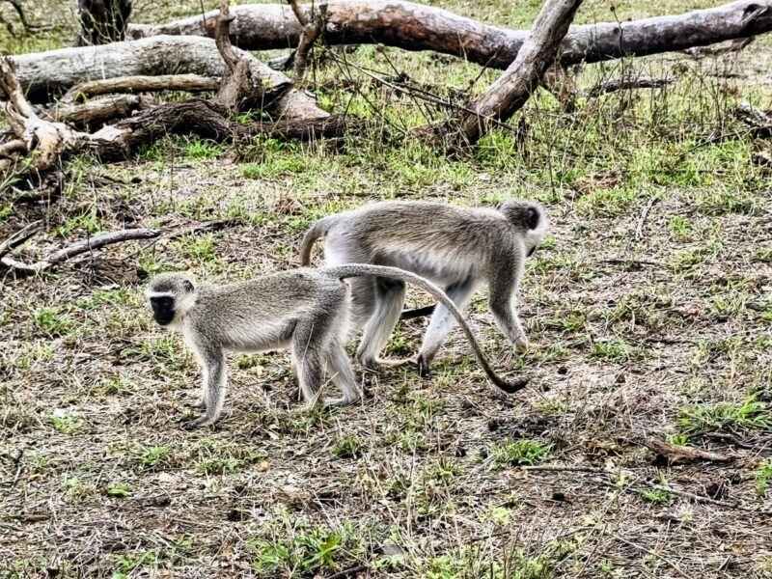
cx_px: 386
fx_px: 2007
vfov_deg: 16.4
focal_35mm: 90
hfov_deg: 21.8
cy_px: 290
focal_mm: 6.14
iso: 50
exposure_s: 1/100
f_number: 1.65
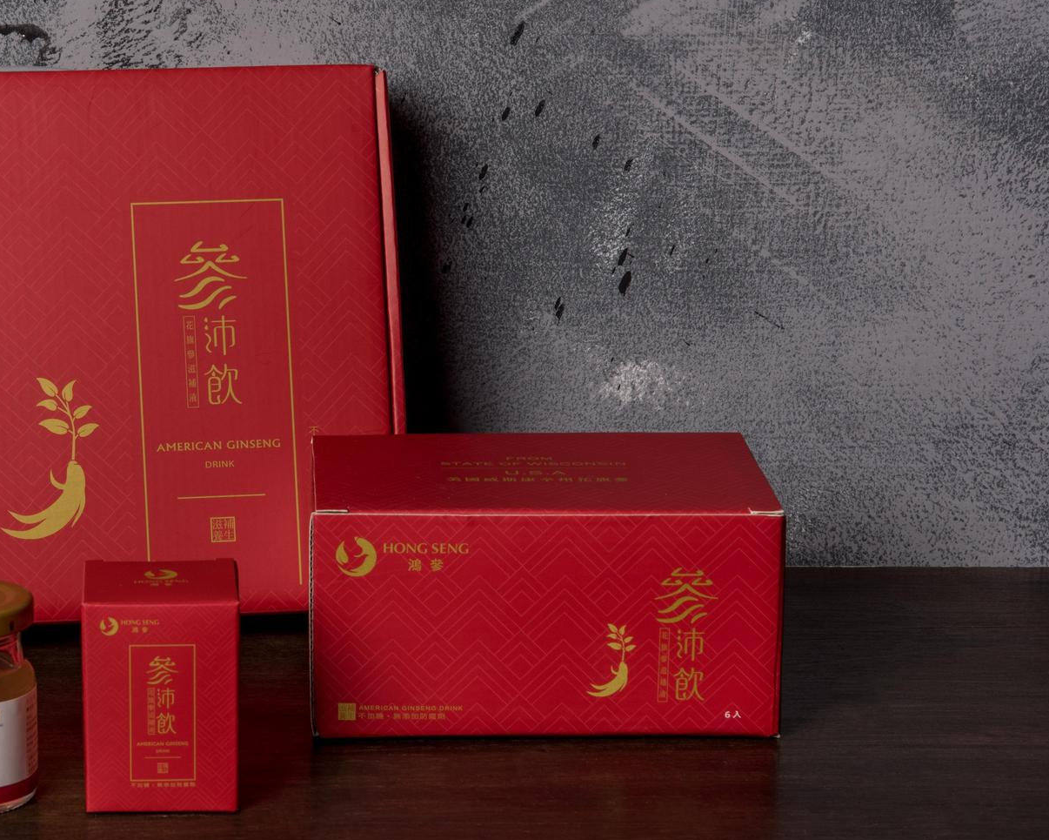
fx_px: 3384
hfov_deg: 17.5
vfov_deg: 14.1
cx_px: 206
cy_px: 352
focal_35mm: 109
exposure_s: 1/160
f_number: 11
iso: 100
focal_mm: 70
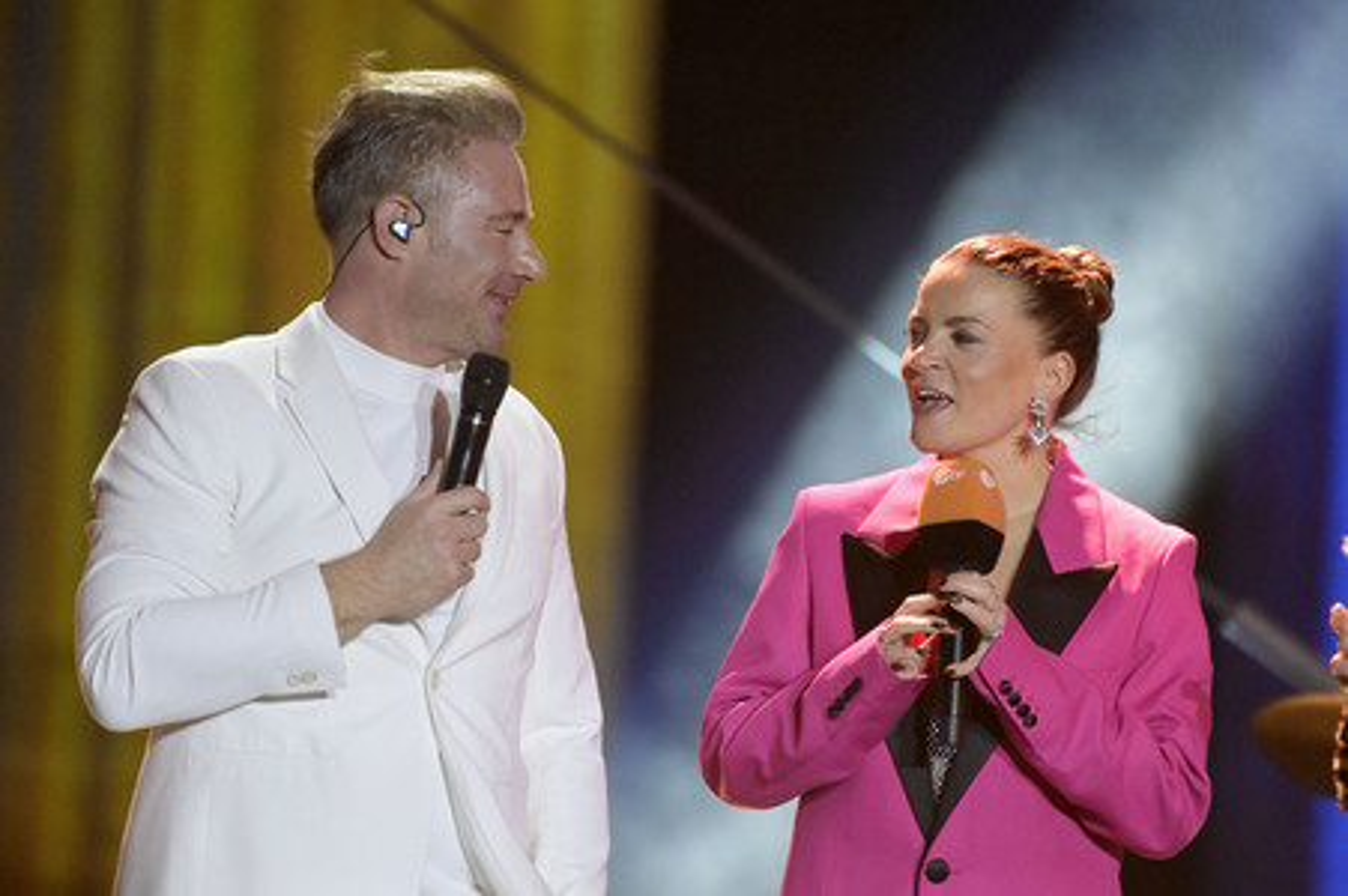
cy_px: 448
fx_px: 18708
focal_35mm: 500
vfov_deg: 2.7
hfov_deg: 4.1
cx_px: 674
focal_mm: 500
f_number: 5.6
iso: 12800
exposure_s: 1/640
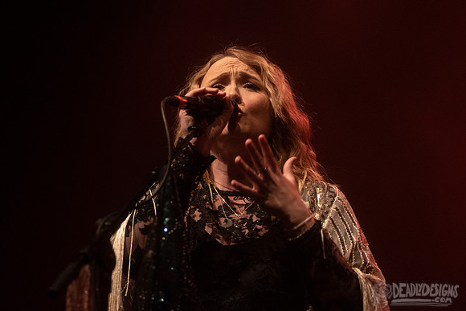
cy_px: 118
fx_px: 1608
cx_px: 224
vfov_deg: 11.0
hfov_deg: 16.5
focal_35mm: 124
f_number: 3.2
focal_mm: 100
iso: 2500
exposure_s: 1/200
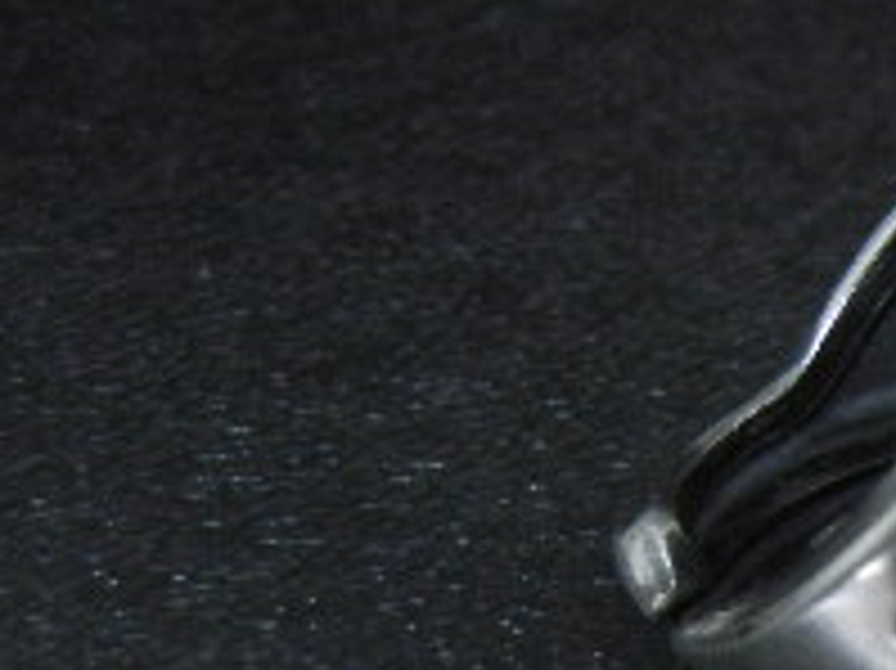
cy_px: 634
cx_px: 1351
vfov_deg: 7.8
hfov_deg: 10.1
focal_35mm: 190
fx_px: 4915
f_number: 8
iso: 800
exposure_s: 1/30
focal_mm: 10.6
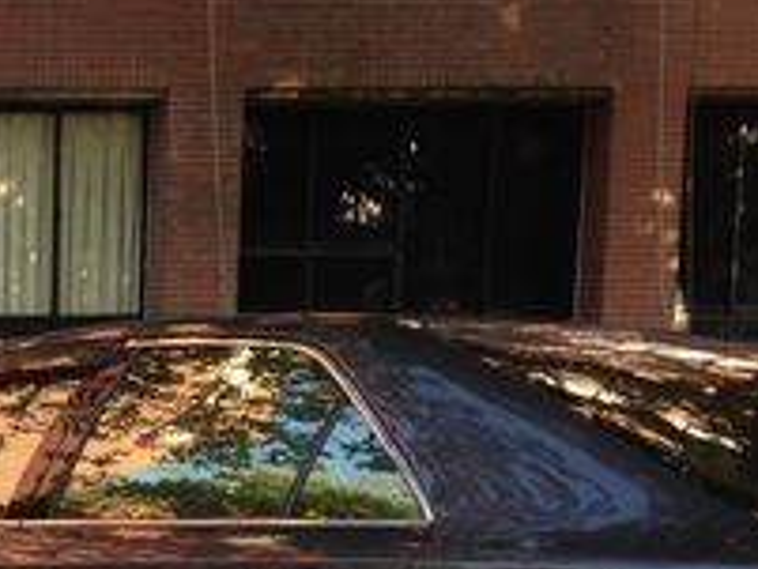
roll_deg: -0.4
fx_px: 2520
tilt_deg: -6.3
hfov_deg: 15.9
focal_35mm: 115
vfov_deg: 12.6
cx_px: -313
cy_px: 684
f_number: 2.4
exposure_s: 1/163
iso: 50
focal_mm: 4.12
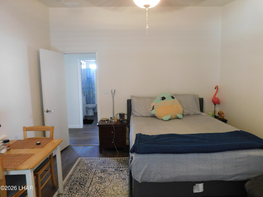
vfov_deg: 58.9
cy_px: 98
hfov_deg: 73.9
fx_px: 175
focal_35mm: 23
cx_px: 132
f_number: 3
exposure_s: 1/15
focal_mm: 4
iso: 400
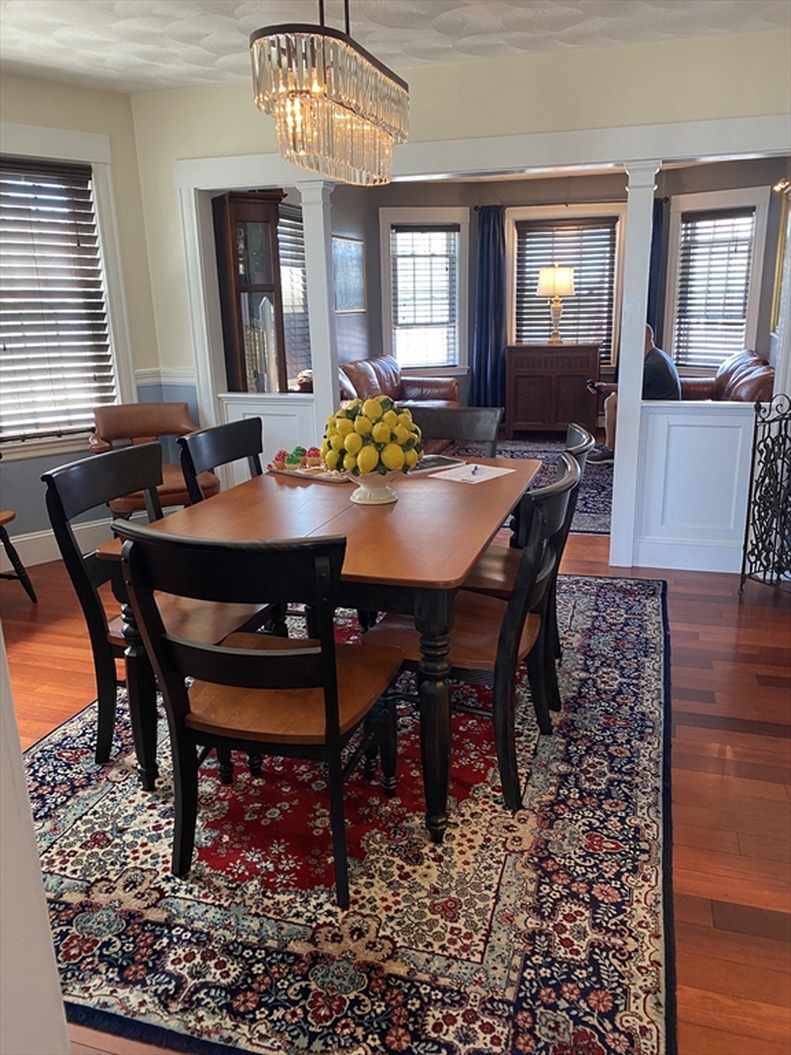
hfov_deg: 53.1
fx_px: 792
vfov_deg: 67.3
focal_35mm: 26
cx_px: 396
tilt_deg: -15.3
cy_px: 528
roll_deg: +0.9
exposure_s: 1/60
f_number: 1.8
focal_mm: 4.25
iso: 160
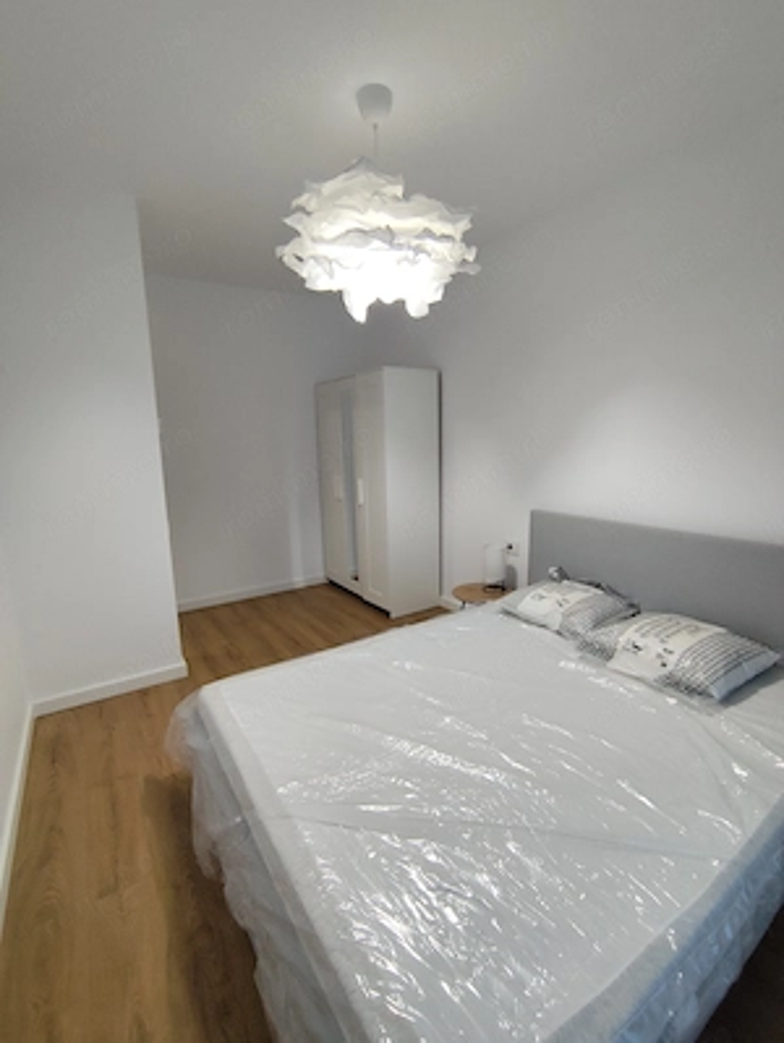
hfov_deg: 78.2
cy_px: 522
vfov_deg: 94.4
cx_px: 392
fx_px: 482
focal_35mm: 16
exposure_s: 1/50
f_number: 2.2
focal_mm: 1.65
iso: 250
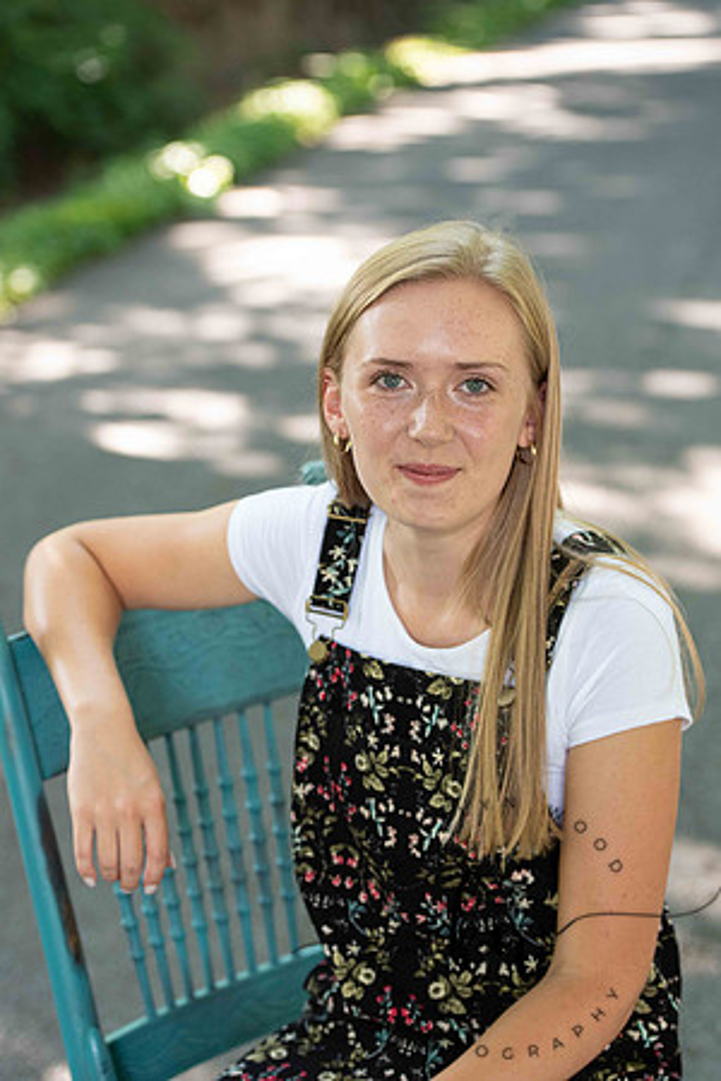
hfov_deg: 16.1
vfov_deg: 23.9
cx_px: 360
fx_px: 2553
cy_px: 540
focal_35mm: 85
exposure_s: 1/200
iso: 640
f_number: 3.5
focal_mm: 85
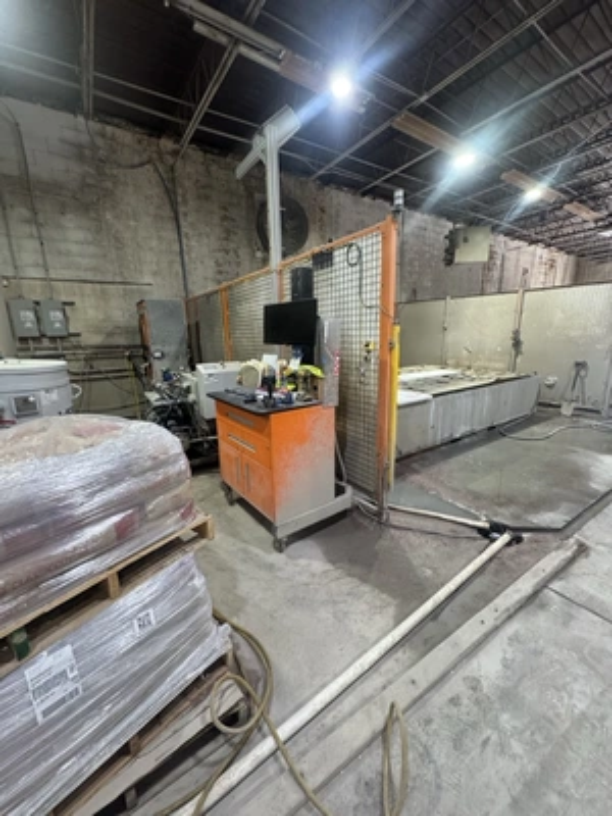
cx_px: 306
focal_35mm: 14
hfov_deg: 85.7
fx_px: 330
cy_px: 408
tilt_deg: -13.6
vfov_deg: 102.1
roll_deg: +2.7
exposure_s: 1/120
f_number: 2.2
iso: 320
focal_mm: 2.22
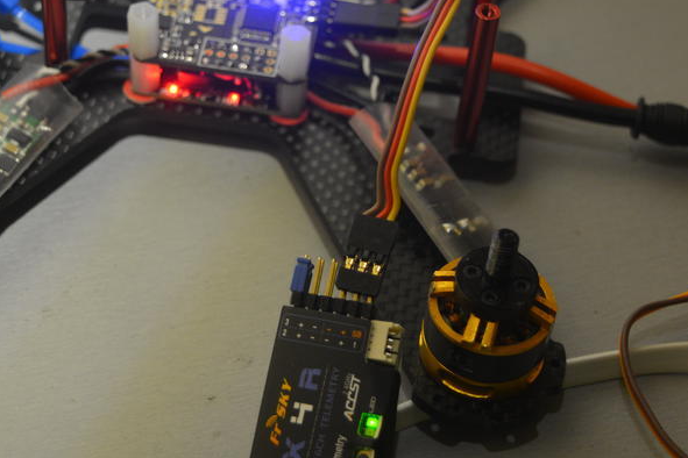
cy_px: 214
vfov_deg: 15.4
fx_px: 1698
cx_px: 356
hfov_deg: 22.9
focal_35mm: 89
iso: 800
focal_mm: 35
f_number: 4.5
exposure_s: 1/50
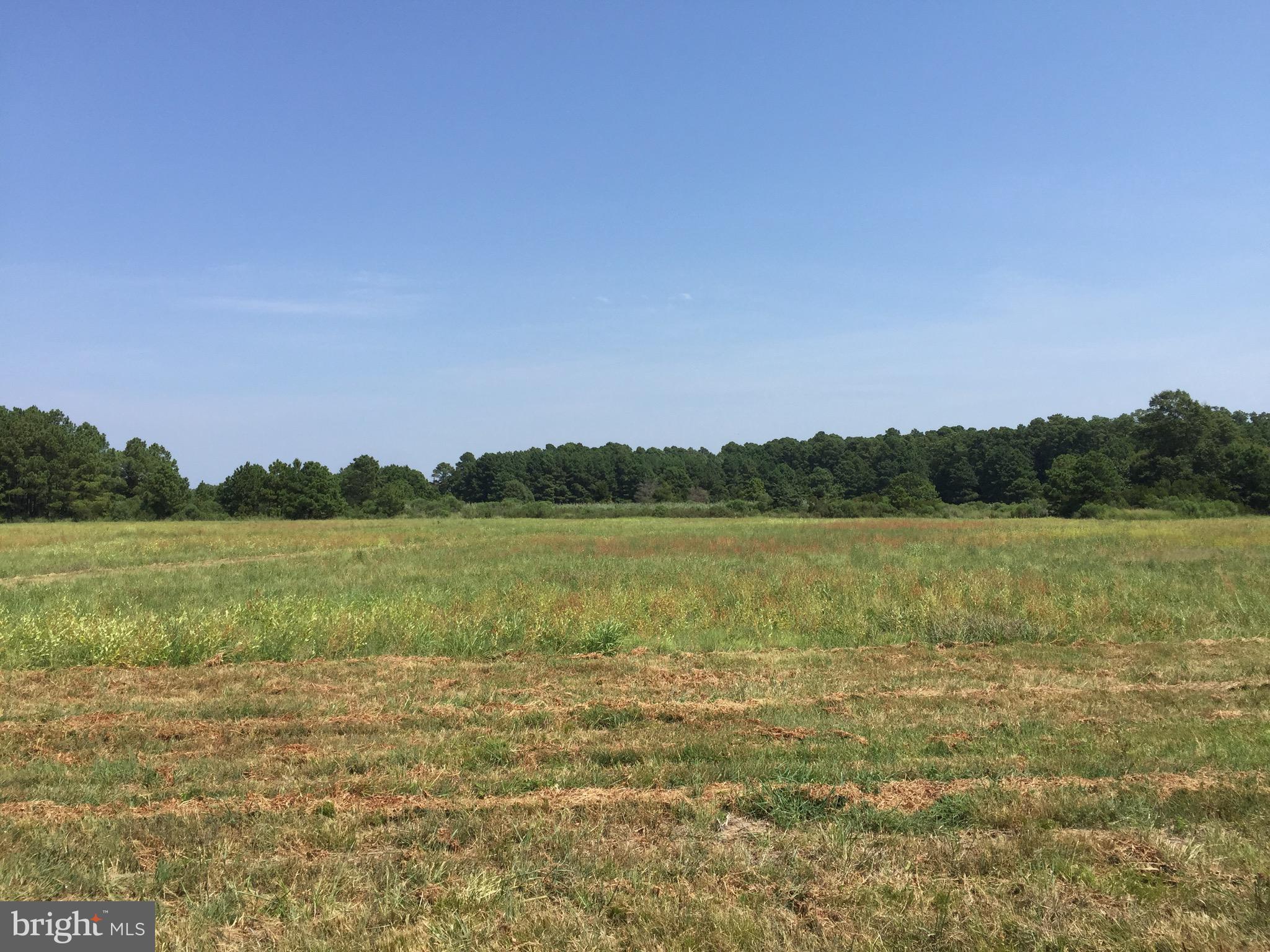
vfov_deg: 48.2
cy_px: 476
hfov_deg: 61.7
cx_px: 635
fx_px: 1064
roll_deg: +0.0
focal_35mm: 29
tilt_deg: +2.4
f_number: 2.2
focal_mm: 4.15
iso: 32
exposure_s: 1/2083
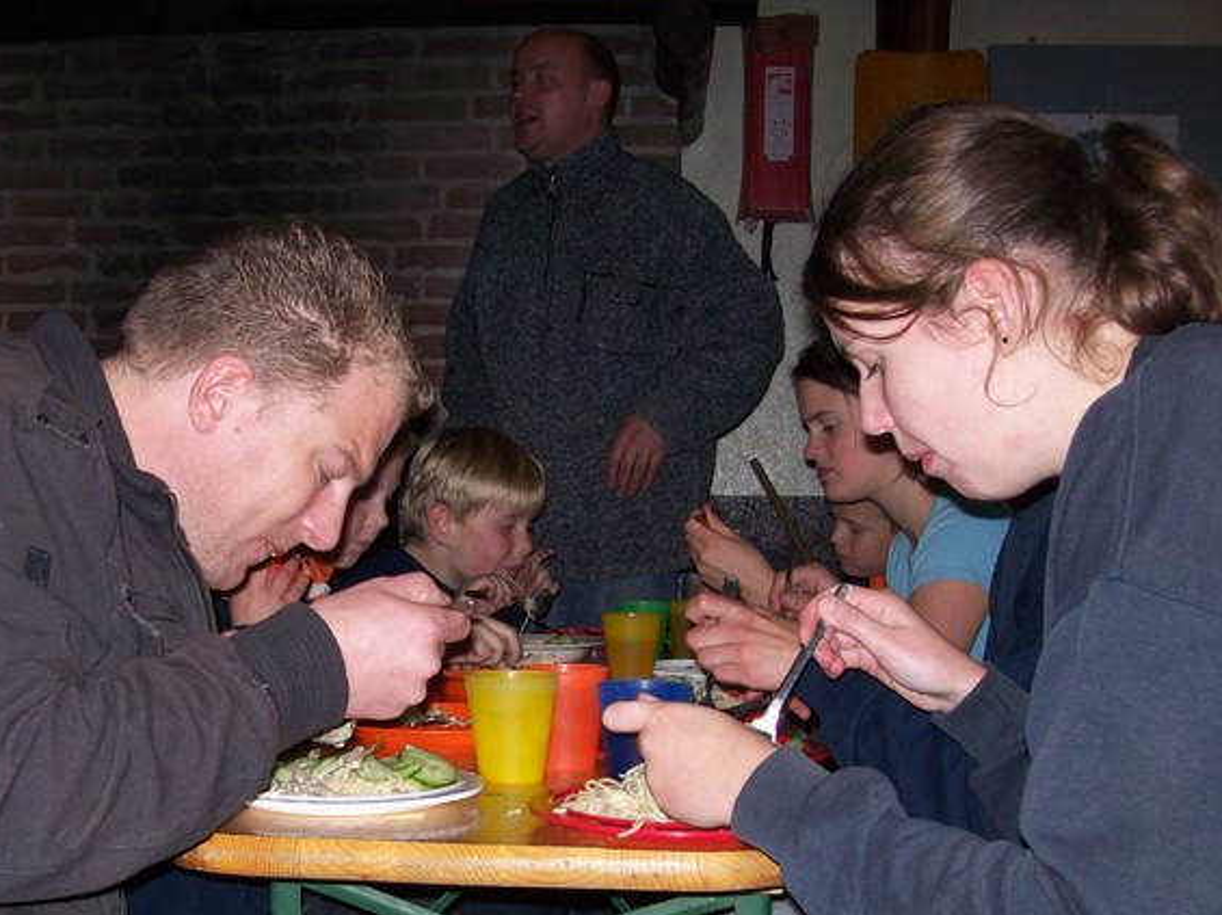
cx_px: 428
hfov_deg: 37.2
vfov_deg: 28.3
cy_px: 628
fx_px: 1799
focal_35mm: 51
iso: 80
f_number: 2.7
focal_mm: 6
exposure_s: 1/64
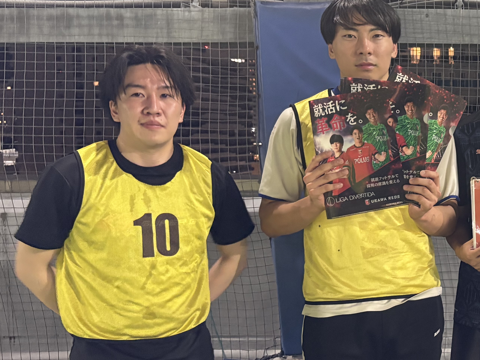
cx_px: 508
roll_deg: +0.5
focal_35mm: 58
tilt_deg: -5.8
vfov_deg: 25.2
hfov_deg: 30.3
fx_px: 804
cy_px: 204
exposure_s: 1/25
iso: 500
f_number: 1.6
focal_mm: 5.96
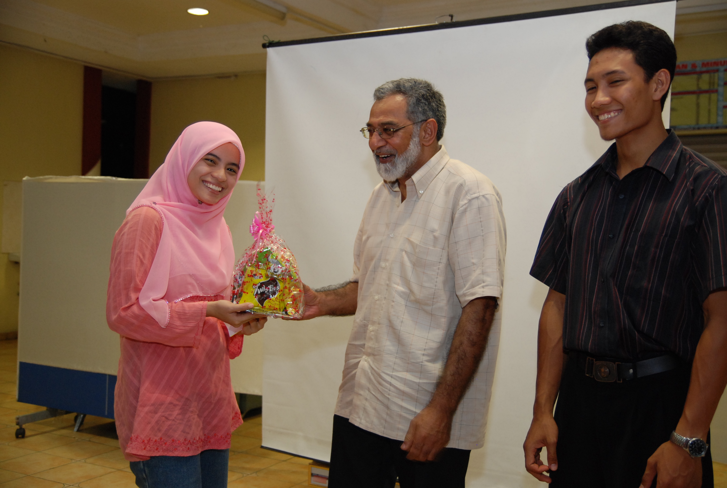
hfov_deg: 47.8
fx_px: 820
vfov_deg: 33.2
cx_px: 364
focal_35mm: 40
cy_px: 244
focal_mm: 27
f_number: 2.8
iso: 500
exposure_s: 1/60
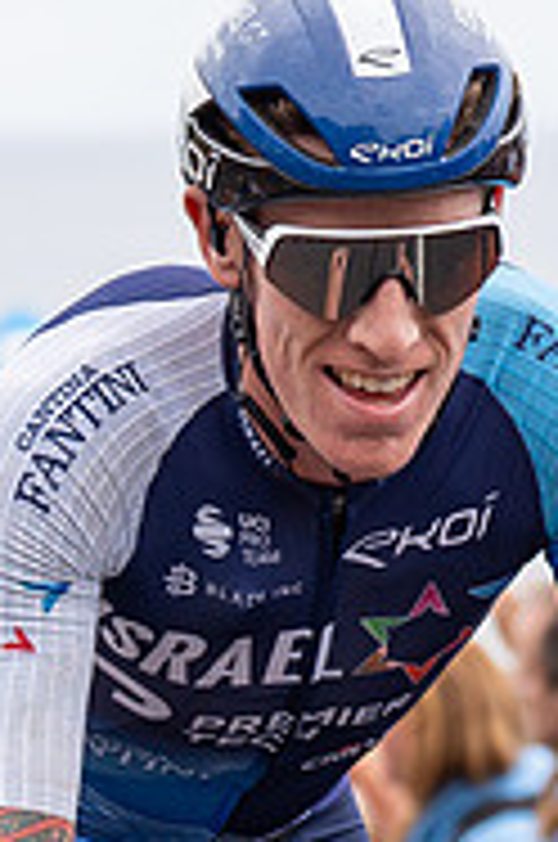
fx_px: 7700
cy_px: 312
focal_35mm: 330
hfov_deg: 4.1
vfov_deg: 6.3
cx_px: 462
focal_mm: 70
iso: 320
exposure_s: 1/1000
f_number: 3.5
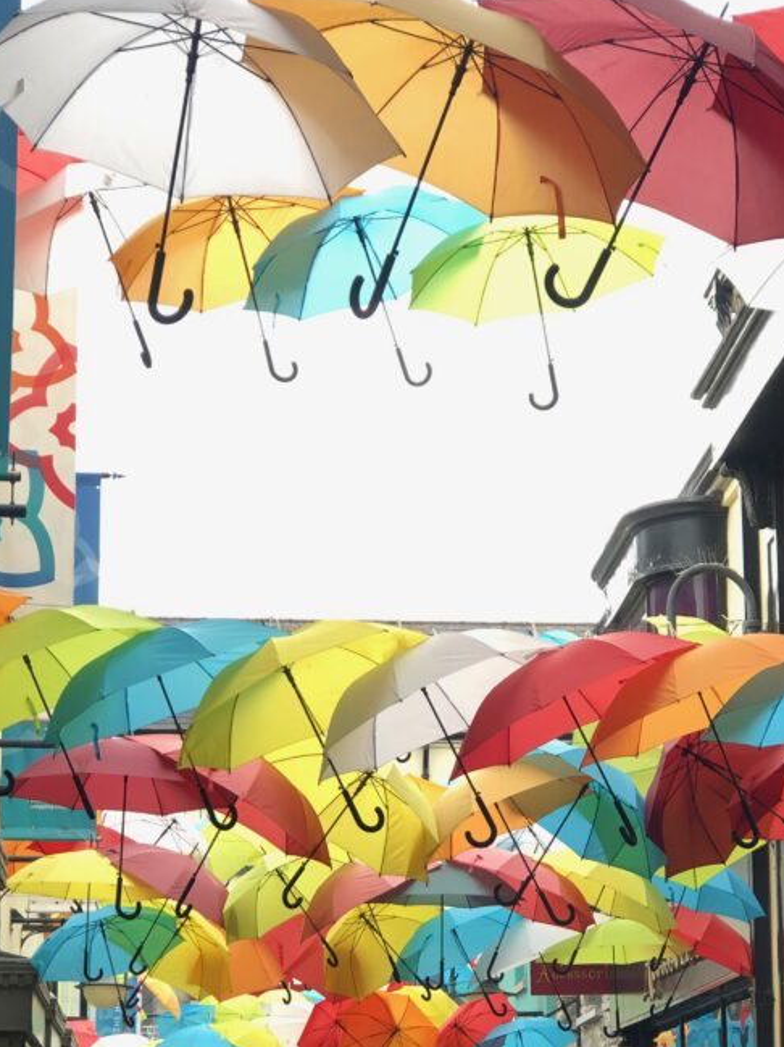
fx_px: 2721
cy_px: 726
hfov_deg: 16.4
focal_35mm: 90
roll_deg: +0.9
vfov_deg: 21.7
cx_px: 458
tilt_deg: +10.7
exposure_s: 1/120
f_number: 2.8
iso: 40
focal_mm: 6.6
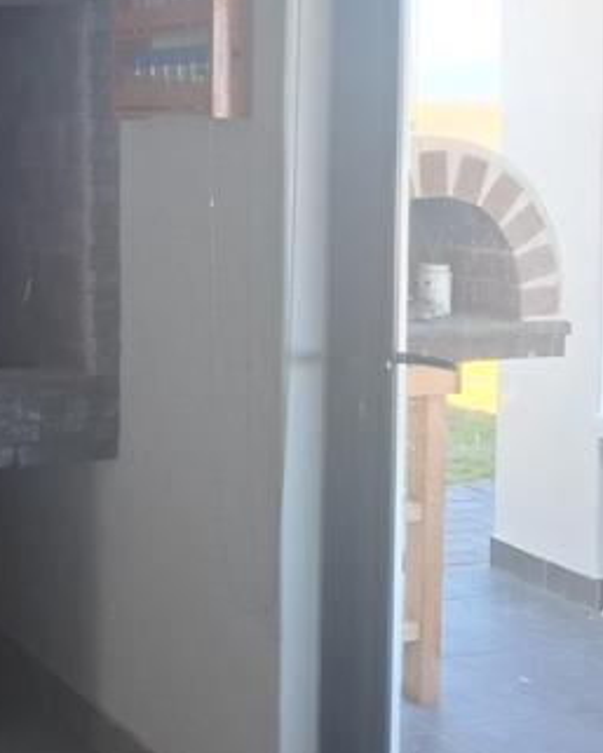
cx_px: -317
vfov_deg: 32.7
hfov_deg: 22.1
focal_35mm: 56
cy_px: 160
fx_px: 1249
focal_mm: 5.54
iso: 100
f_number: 1.8
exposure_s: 1/100
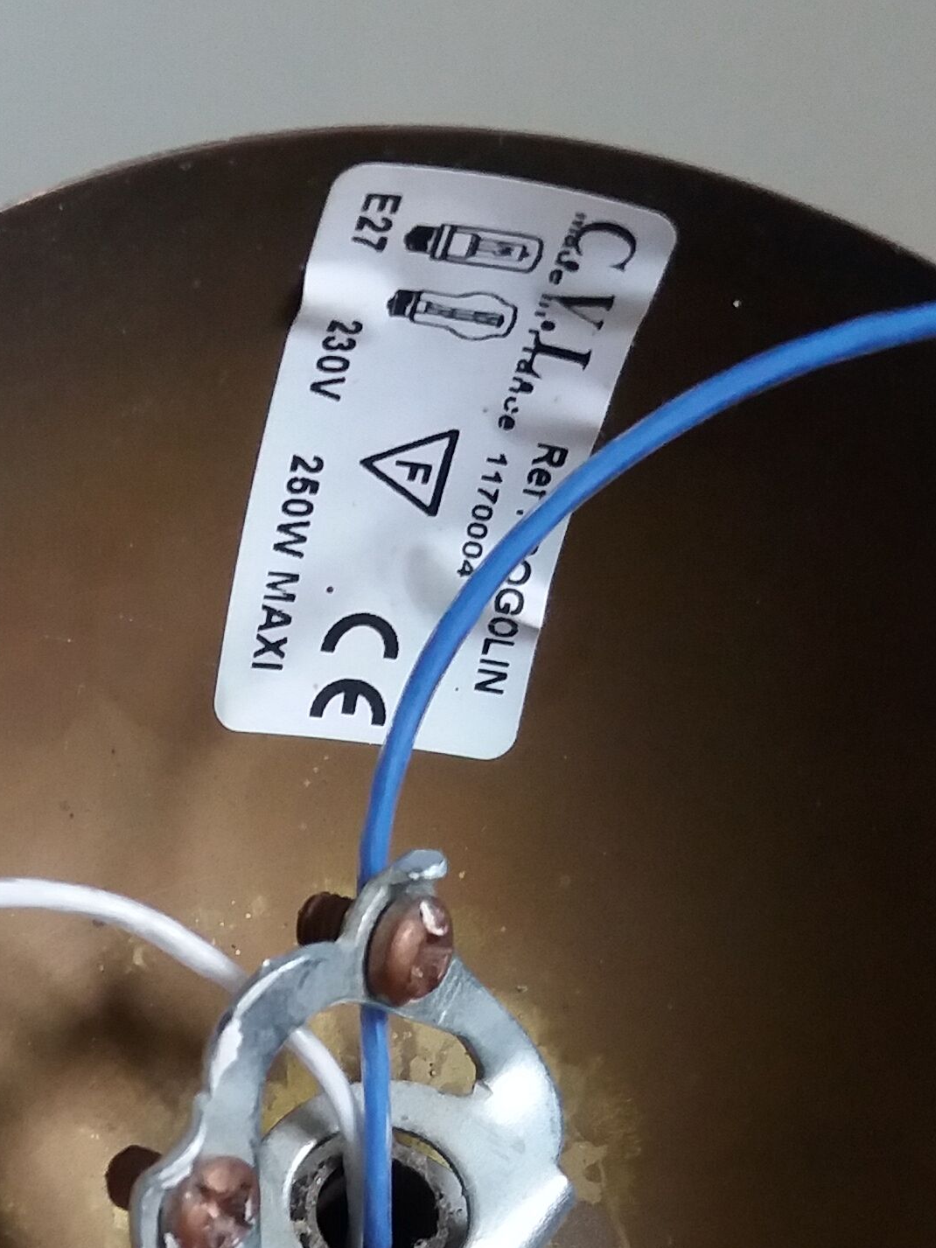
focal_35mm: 81
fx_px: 2921
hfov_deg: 18.0
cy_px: 1049
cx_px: 183
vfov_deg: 23.7
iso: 160
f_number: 1.9
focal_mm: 3.7
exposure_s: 1/24
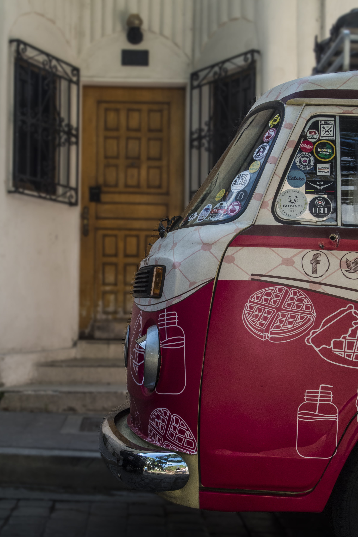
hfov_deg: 23.4
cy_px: 267
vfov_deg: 34.5
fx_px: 865
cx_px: 179
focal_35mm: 58
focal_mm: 11.8
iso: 100
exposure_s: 1/125
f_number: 6.3
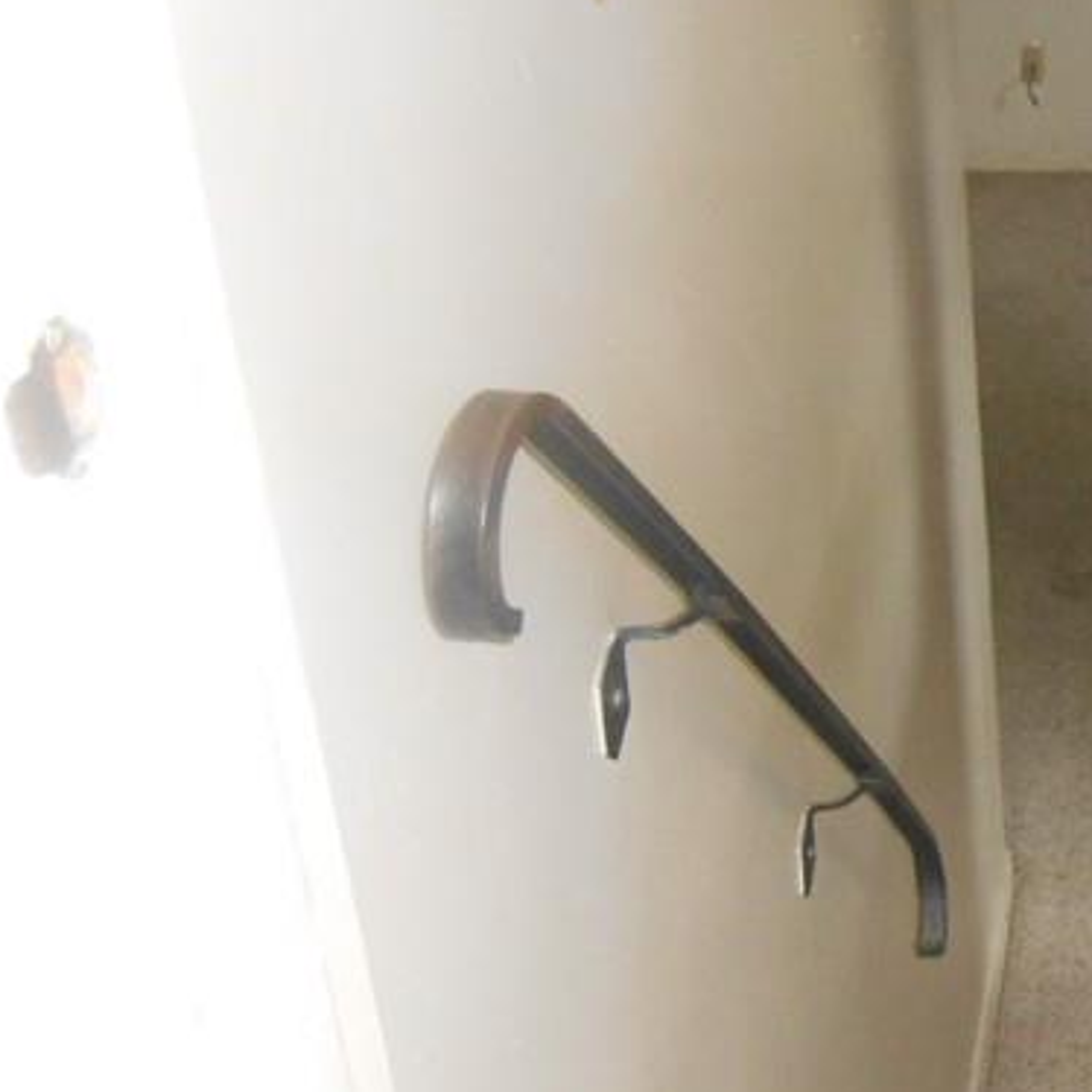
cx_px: 1378
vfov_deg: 27.3
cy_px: 526
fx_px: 2248
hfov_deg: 24.3
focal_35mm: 63
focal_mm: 4.6
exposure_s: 1/25
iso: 400
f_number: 3.5
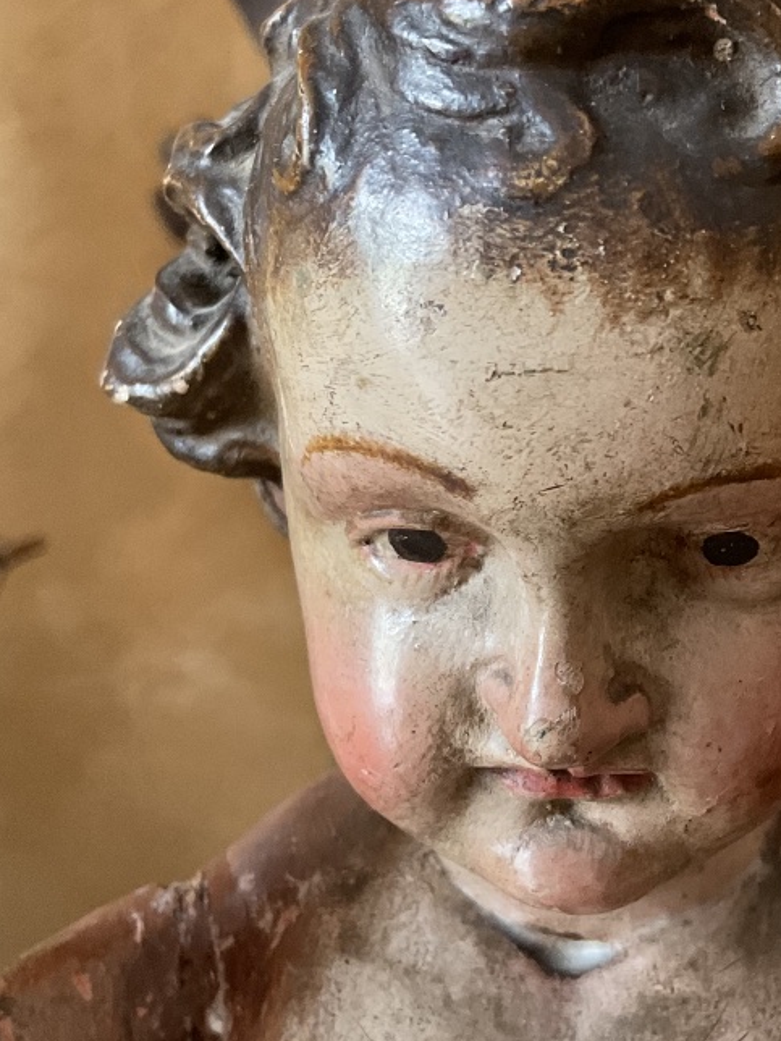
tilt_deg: -10.7
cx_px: 648
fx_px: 1624
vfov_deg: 35.4
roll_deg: -2.2
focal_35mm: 54
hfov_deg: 26.4
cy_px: 414
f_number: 1.8
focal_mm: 3
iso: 160
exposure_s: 1/60
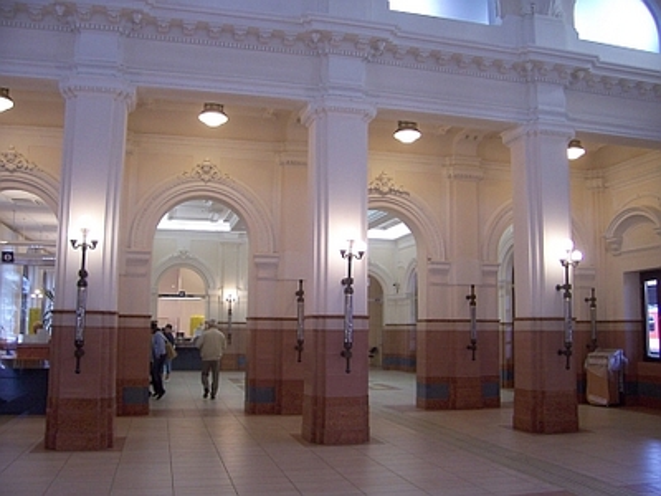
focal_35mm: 34
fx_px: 649
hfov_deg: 54.0
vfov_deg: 41.8
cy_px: 248
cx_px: 330
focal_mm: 5.6
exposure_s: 1/30
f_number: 2.7
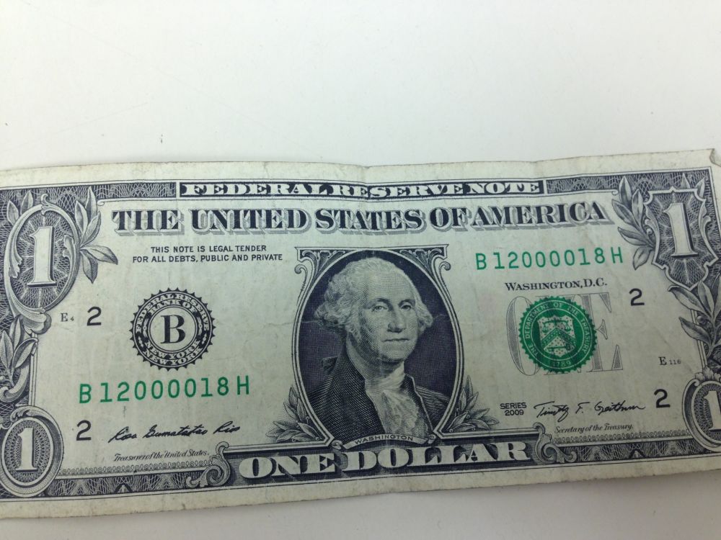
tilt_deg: -76.3
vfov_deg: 42.9
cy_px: 270
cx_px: 360
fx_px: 687
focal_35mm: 33
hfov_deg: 55.4
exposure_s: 1/20
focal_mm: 4.12
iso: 50
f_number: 2.4
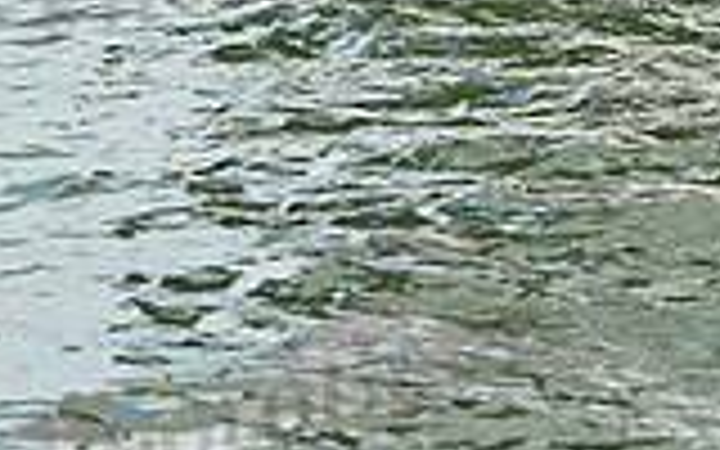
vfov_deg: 5.0
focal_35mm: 258
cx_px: 900
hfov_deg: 8.0
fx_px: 5063
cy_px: -367
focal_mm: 70
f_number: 6.3
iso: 320
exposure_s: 1/1600
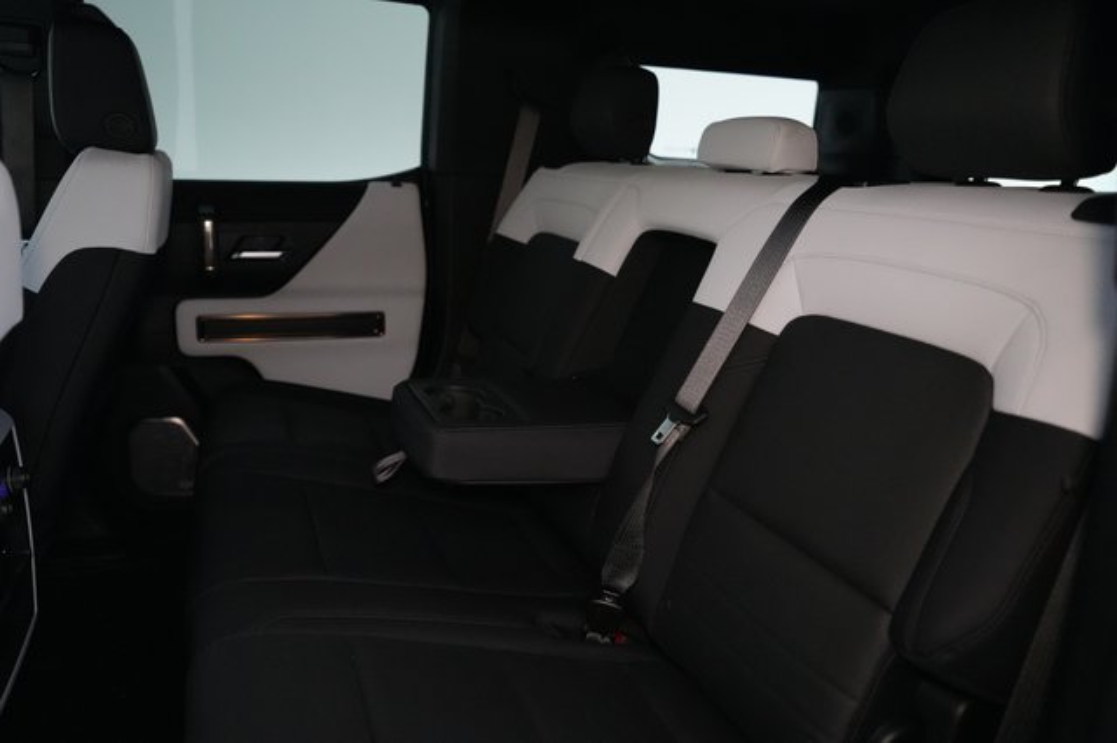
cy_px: 372
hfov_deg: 65.5
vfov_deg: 46.4
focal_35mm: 28
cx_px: 558
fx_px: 868
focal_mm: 28
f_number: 2.8
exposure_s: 1/320
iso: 12800
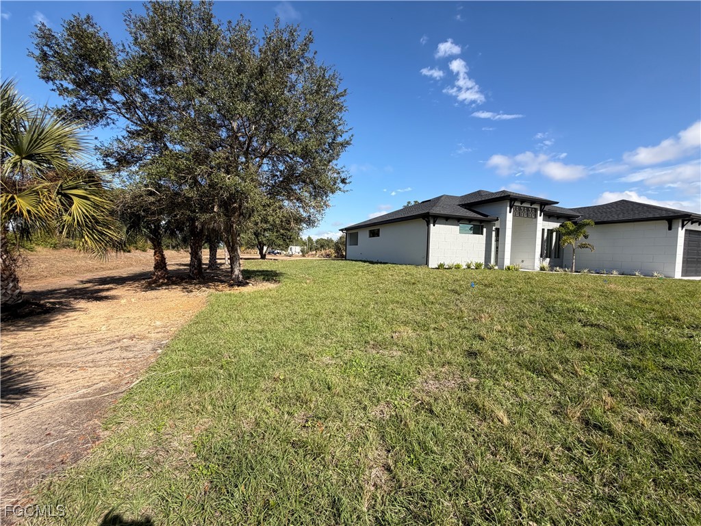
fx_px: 284
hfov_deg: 102.1
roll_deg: -3.1
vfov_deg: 85.7
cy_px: 263
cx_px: 350
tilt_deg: -0.7
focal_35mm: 14
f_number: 2.2
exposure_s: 1/770
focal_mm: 2.22
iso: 25
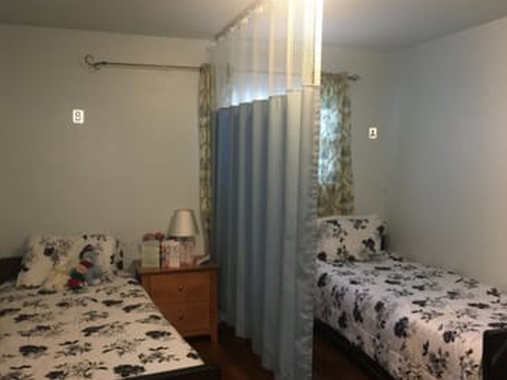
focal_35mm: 32
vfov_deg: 44.1
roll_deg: -0.6
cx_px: 233
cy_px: 194
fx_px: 469
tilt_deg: -6.1
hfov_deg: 56.8
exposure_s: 1/17
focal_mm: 4.15
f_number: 2.2
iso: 125
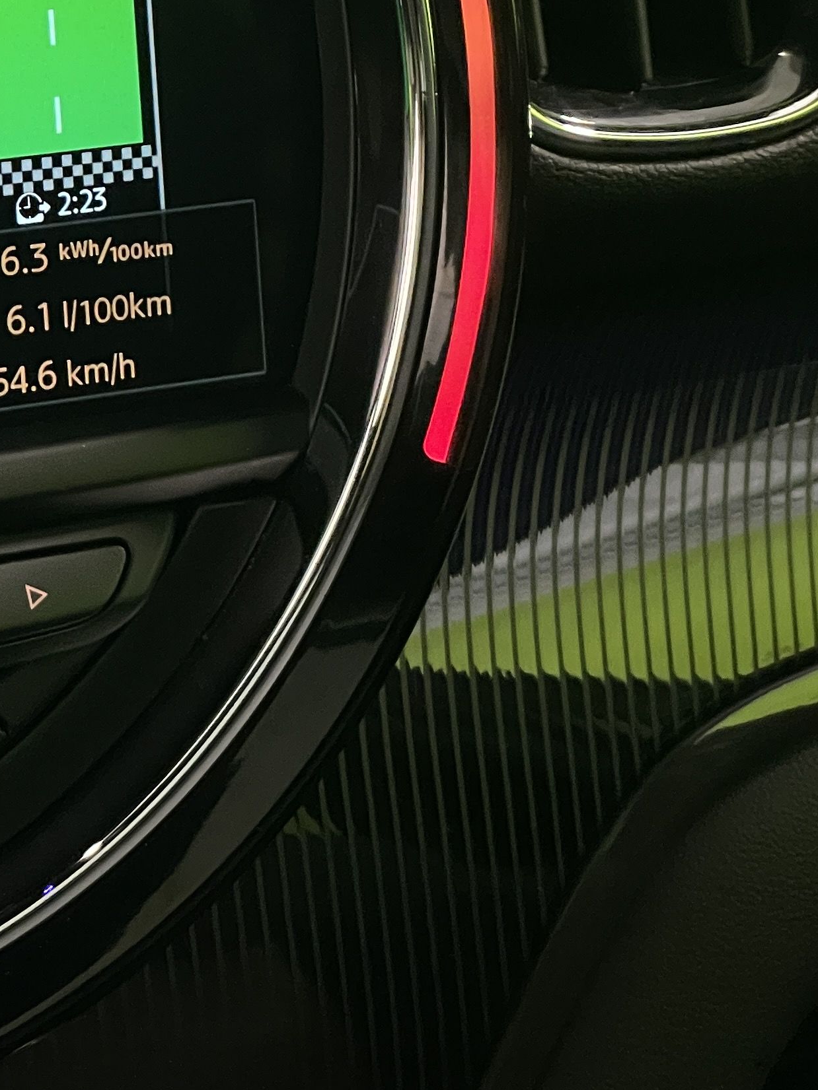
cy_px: 172
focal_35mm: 127
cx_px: -376
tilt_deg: -19.2
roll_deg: -1.4
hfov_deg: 11.2
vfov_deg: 15.4
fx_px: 4002
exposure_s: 1/50
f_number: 2
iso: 640
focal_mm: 6
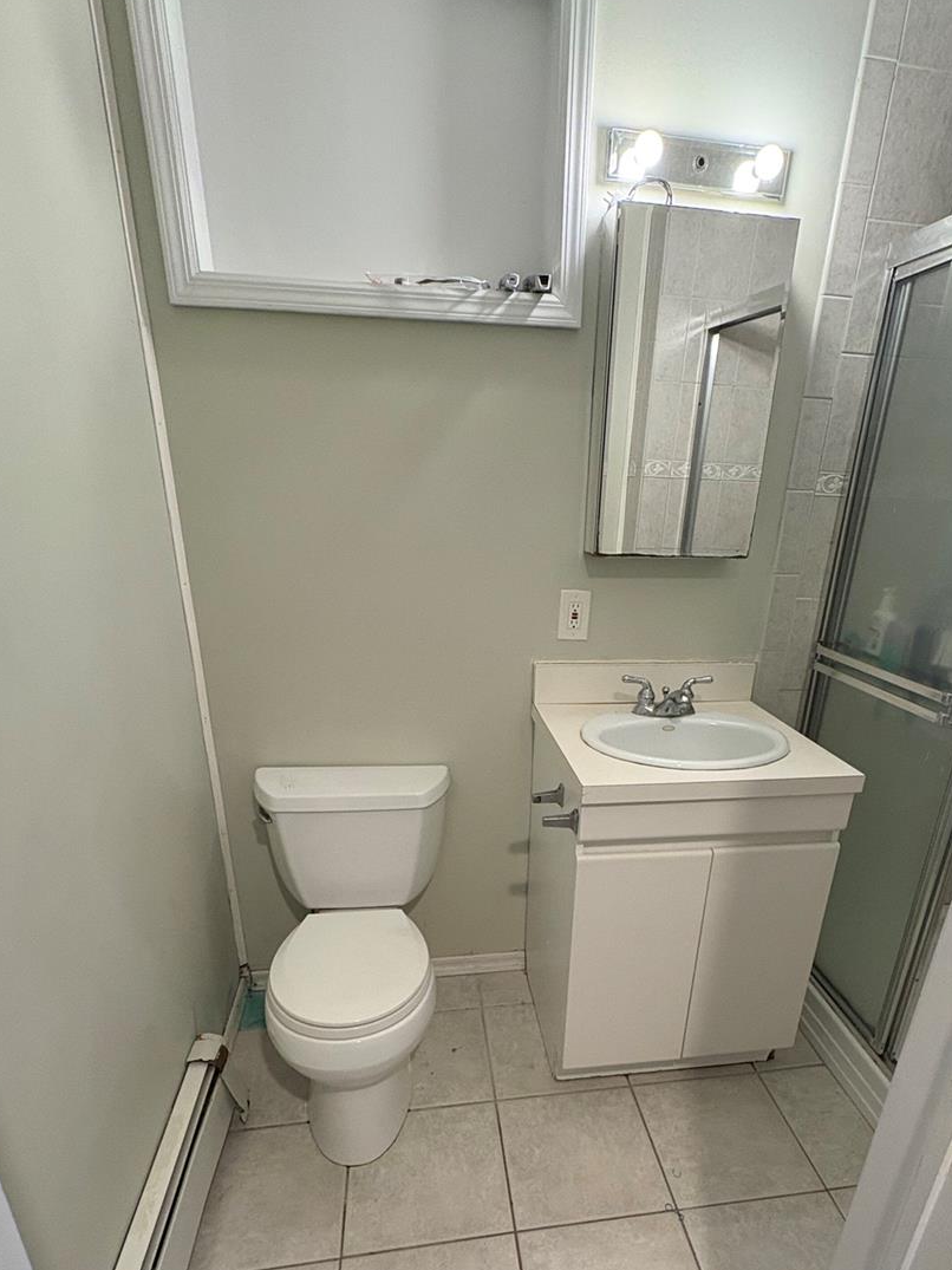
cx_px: 532
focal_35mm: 20
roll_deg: -2.5
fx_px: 734
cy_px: 796
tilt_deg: -24.2
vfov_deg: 80.2
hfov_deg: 65.8
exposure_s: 1/60
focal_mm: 2.22
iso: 400
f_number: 2.2
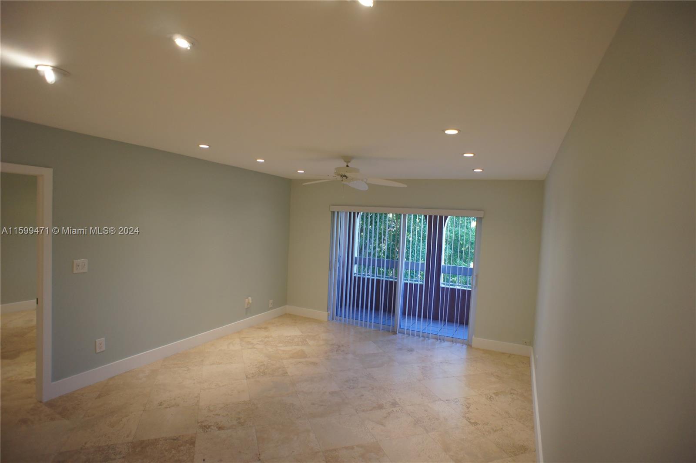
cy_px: 232
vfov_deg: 53.1
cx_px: 348
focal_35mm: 24
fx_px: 464
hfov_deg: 73.8
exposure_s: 1/80
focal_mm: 16
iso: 400
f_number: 3.2
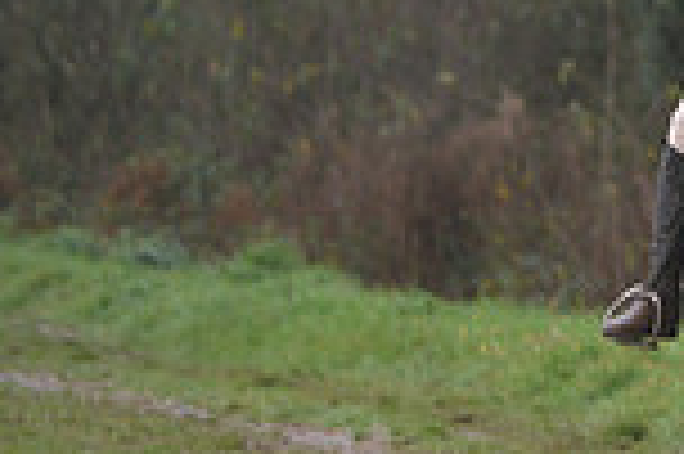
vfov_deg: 1.8
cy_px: 31
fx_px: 14462
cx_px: 1197
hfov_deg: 2.7
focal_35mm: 762
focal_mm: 200
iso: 1600
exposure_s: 1/800
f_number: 2.8
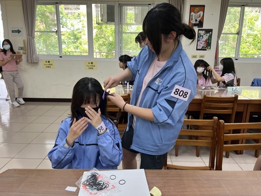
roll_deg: -1.0
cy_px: 98
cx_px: 130
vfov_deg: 53.1
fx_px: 196
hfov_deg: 67.3
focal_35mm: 26
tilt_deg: -14.2
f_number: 1.6
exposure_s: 1/120
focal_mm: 5.1
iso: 80
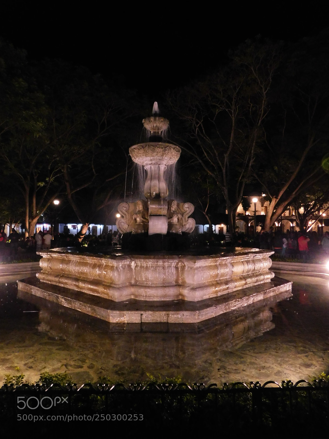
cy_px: 220
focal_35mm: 23
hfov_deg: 58.9
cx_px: 164
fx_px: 291
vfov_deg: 73.9
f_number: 3
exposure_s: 1/8
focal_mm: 4
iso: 640
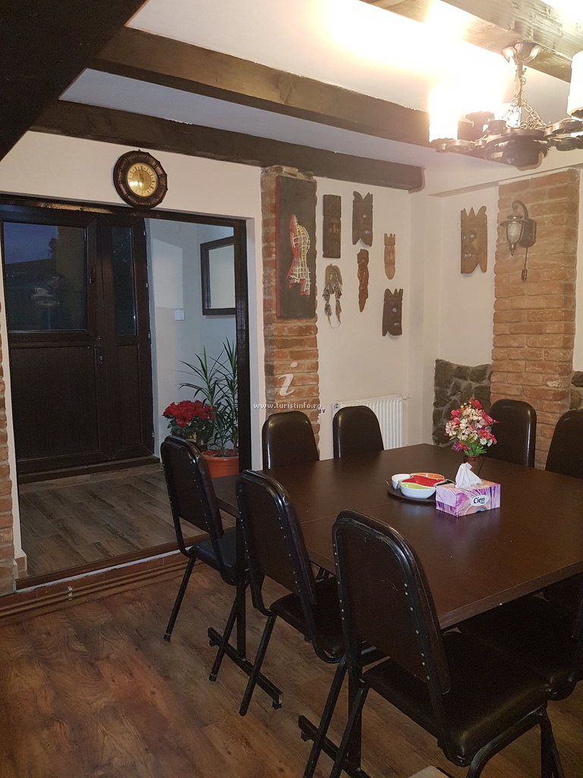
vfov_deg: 67.3
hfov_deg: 53.1
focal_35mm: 26
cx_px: 292
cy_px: 389
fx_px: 584
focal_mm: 4.2
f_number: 1.7
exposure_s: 1/10
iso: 250
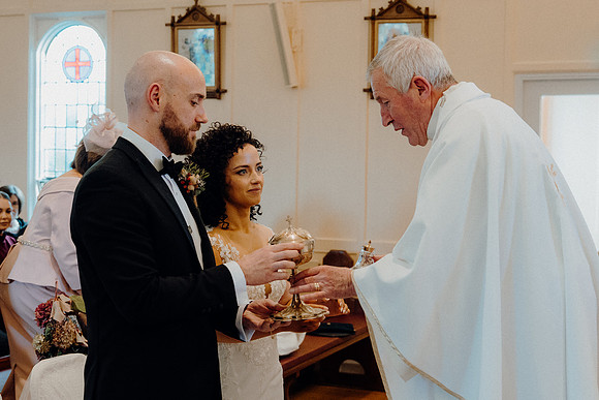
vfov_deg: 23.4
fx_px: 965
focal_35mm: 58
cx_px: 300
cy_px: 200
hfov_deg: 34.5
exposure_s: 1/160
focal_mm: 39
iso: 2000
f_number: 3.5
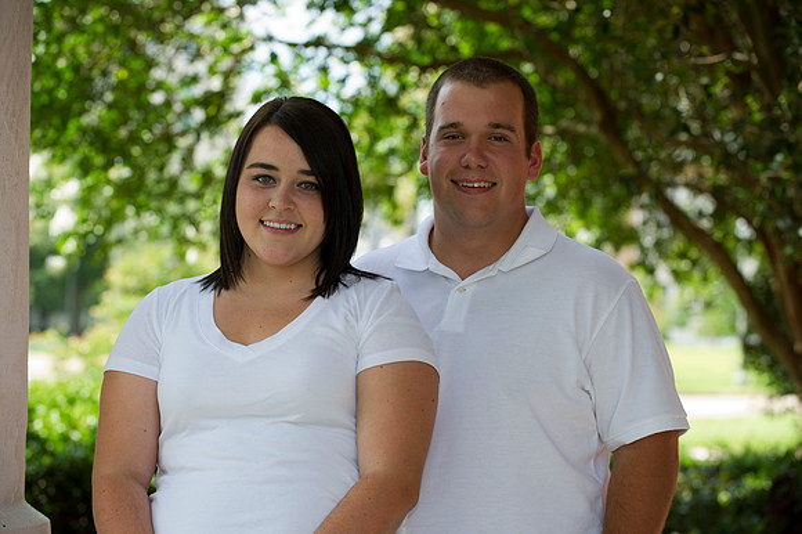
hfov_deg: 19.5
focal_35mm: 105
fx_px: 2338
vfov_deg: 13.0
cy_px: 267
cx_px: 401
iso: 200
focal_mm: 105
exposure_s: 1/125
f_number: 4.5
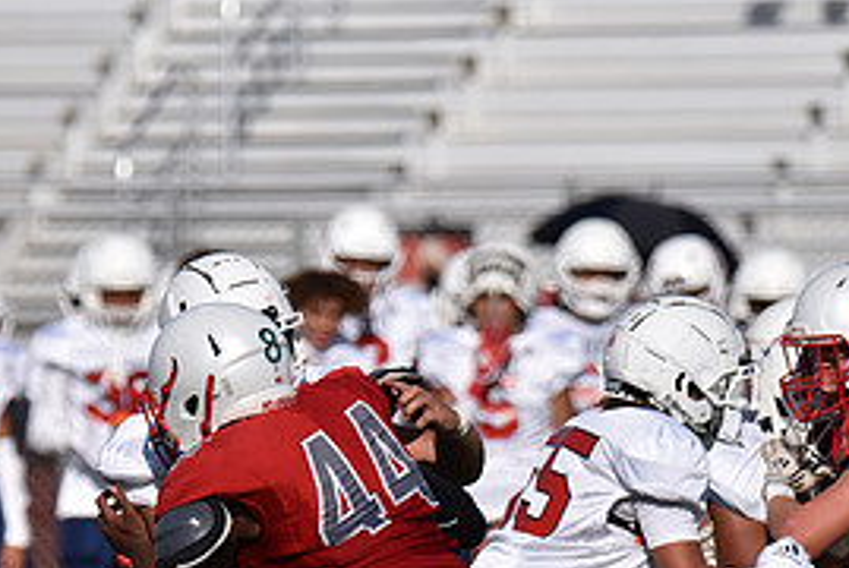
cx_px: 284
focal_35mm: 818
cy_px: 582
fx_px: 19312
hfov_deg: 2.5
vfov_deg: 1.7
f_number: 6
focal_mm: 380
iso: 400
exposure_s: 1/4000
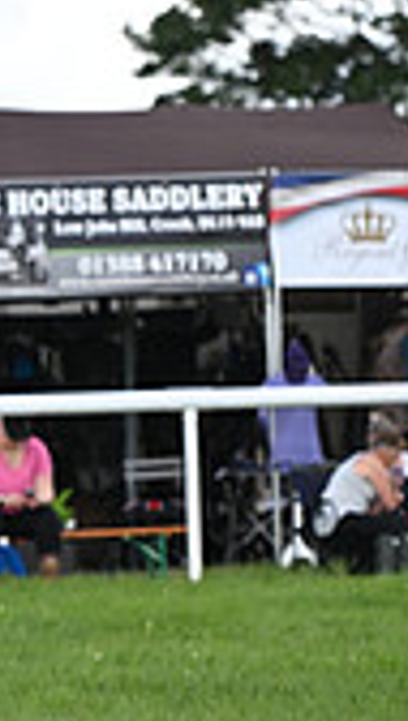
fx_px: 9003
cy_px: 187
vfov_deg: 4.6
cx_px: -747
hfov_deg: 2.6
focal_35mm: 470
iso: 450
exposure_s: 1/1250
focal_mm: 130
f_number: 4.5
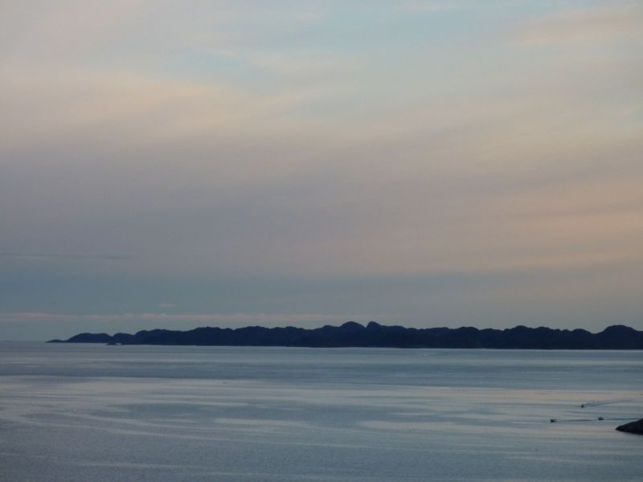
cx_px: 322
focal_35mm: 158
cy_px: 241
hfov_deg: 12.5
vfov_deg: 9.4
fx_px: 2935
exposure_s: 1/200
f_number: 4.5
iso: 80
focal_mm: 25.9
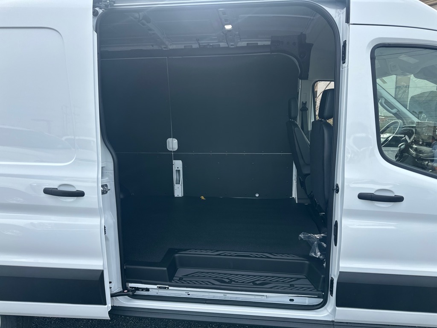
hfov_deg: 71.6
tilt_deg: -12.3
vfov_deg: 56.8
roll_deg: +1.5
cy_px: 164
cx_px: 218
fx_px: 303
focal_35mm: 24
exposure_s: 1/1393
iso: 80
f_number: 1.78
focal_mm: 6.86
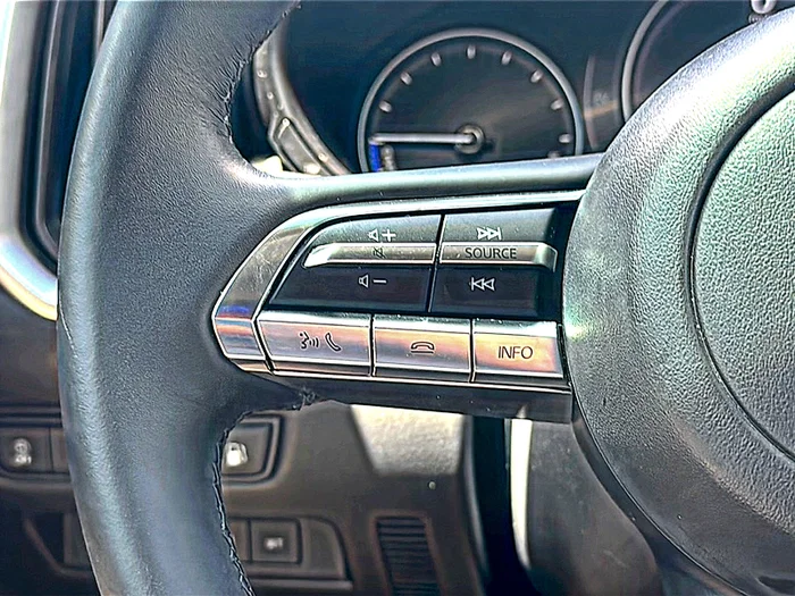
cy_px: 298
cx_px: 398
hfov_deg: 44.8
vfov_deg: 34.3
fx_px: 965
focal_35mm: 42
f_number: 1.78
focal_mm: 6.86
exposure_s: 1/102
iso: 64
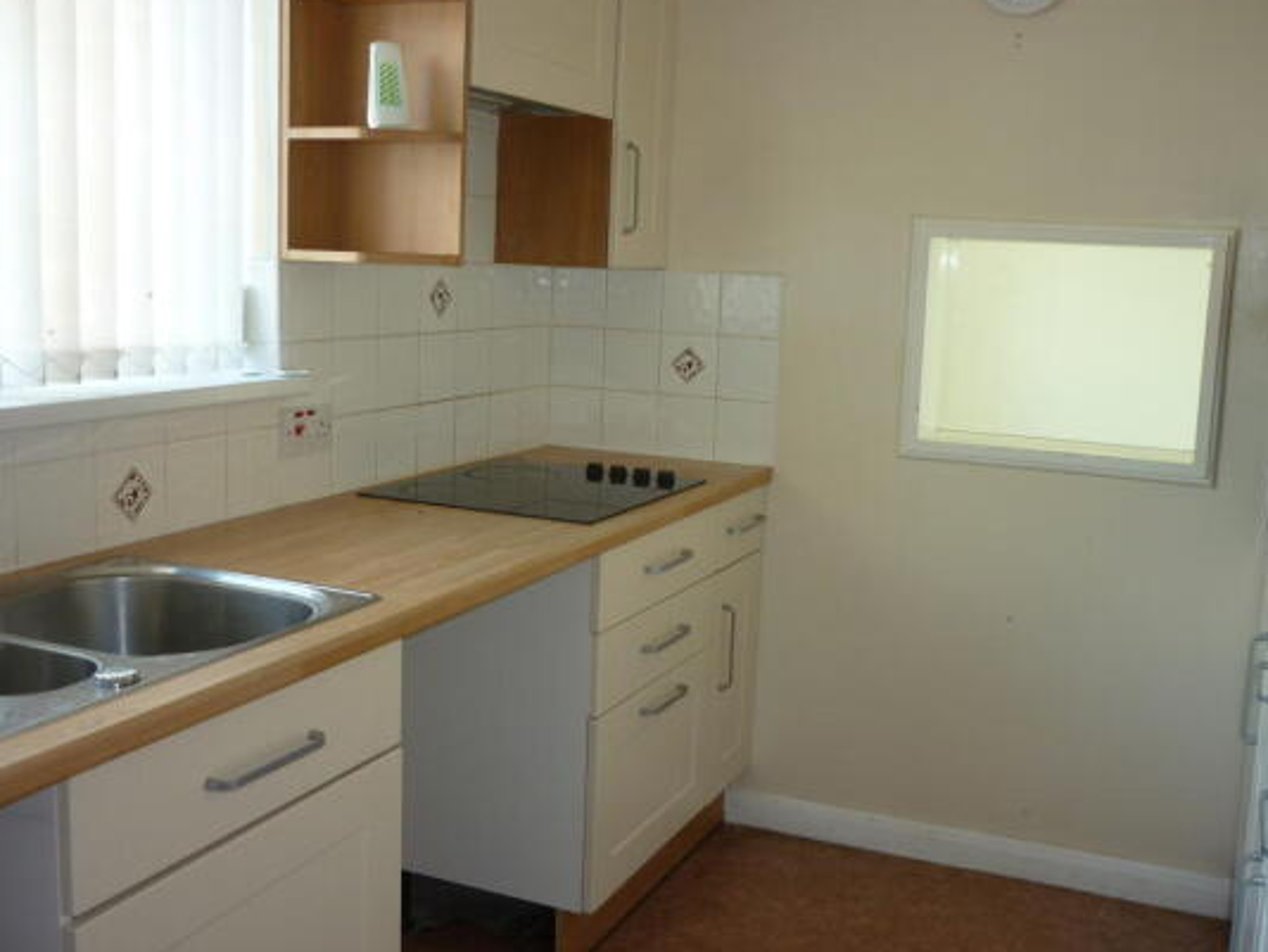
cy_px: 448
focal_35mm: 36
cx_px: 673
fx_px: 1319
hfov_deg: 51.3
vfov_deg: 39.7
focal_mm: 5.5
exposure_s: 1/30
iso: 100
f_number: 2.8
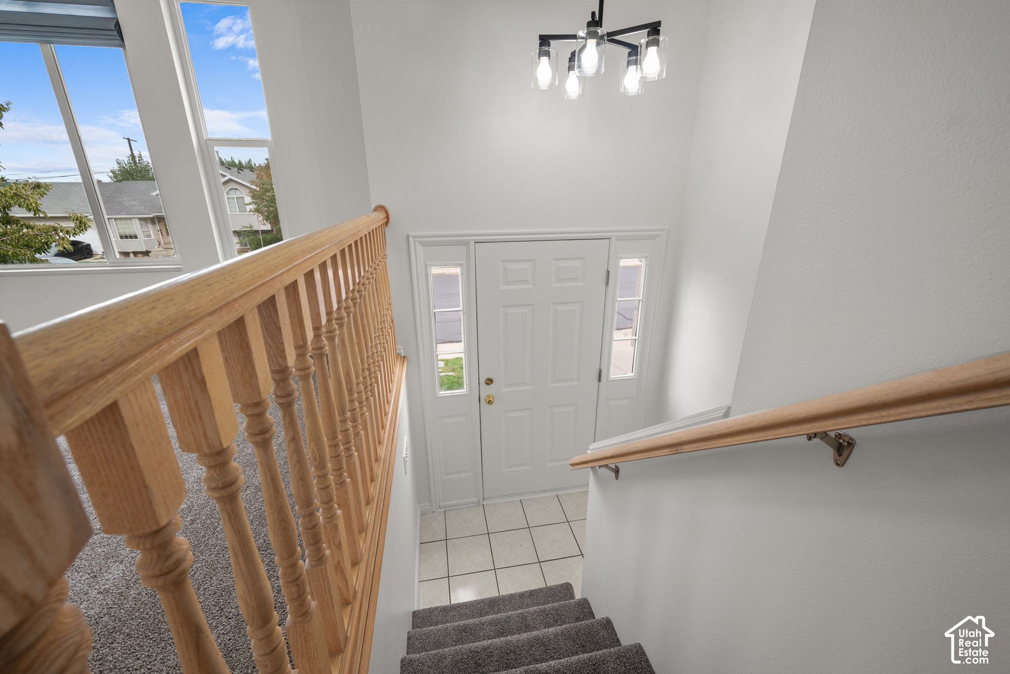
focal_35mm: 15
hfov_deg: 100.4
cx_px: 505
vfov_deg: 77.4
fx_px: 421
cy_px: 337
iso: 500
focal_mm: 15
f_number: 8
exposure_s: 1/4
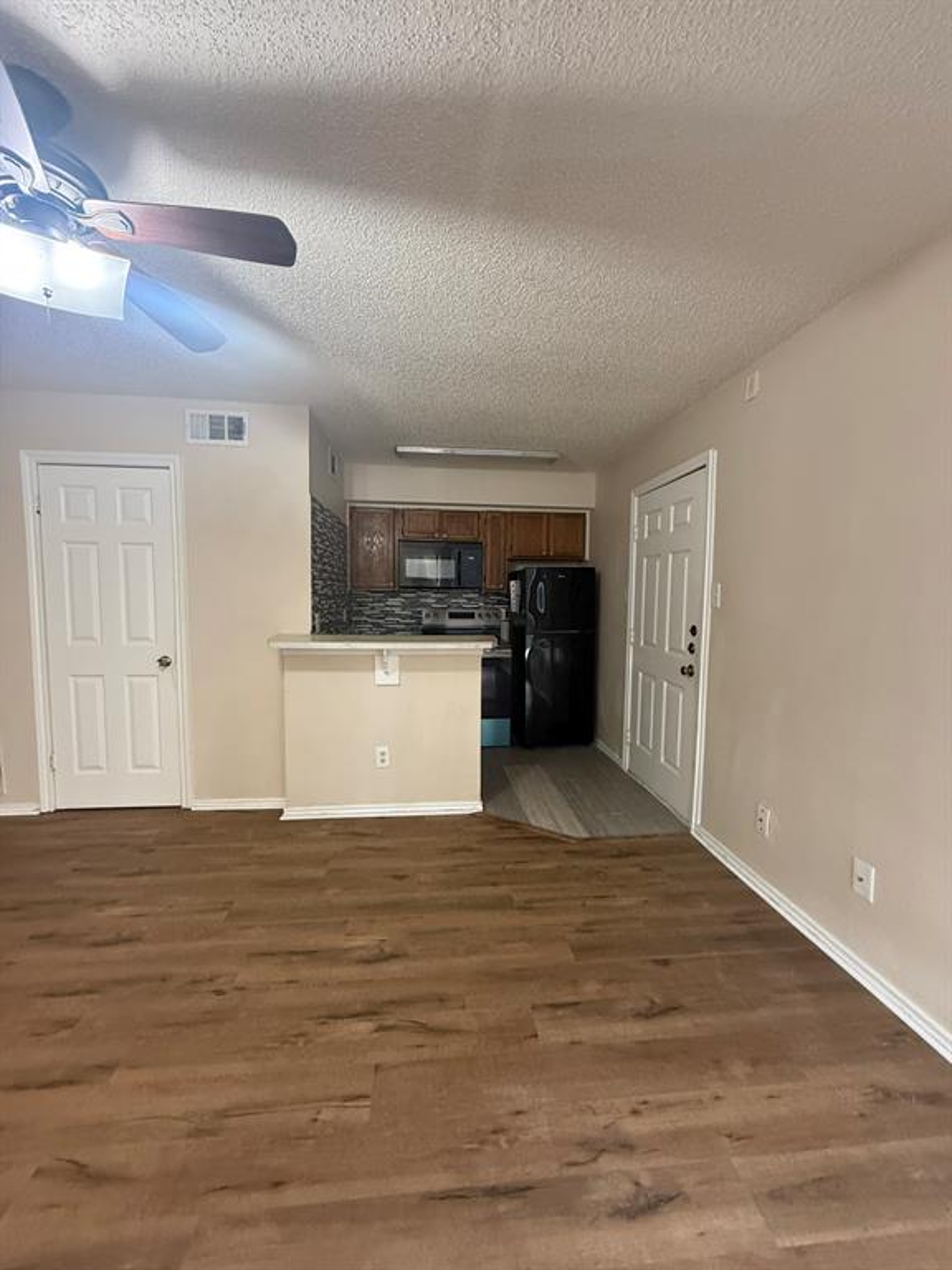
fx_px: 513
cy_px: 635
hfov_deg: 85.7
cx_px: 476
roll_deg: -1.1
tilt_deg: -3.4
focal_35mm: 14
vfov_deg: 102.1
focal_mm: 2.22
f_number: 2.2
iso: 400
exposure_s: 1/60
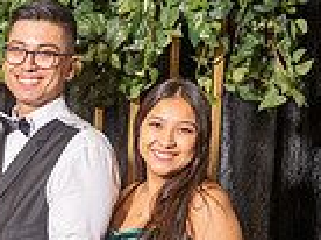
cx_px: -143
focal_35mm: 138
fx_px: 1277
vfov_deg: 10.3
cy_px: 363
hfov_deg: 13.6
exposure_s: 1/200
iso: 800
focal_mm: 32
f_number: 4
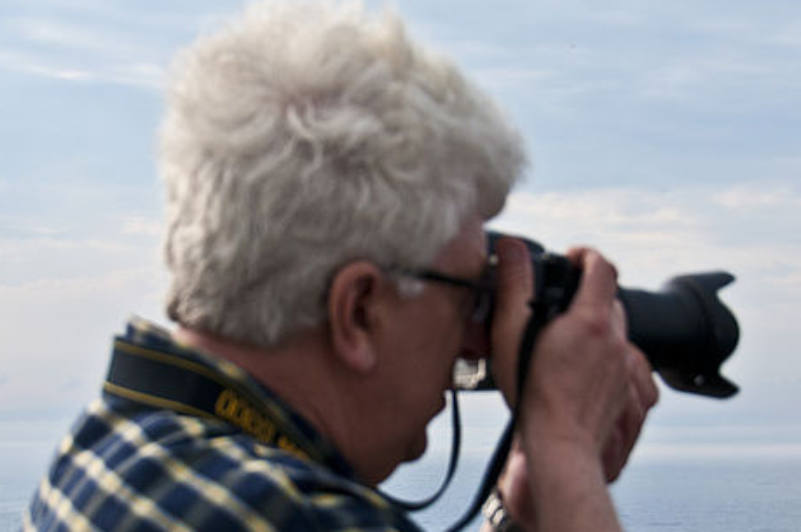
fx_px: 2289
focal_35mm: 103
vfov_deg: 13.2
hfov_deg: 19.8
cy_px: 420
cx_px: 316
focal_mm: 35
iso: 200
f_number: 5
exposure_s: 1/1250
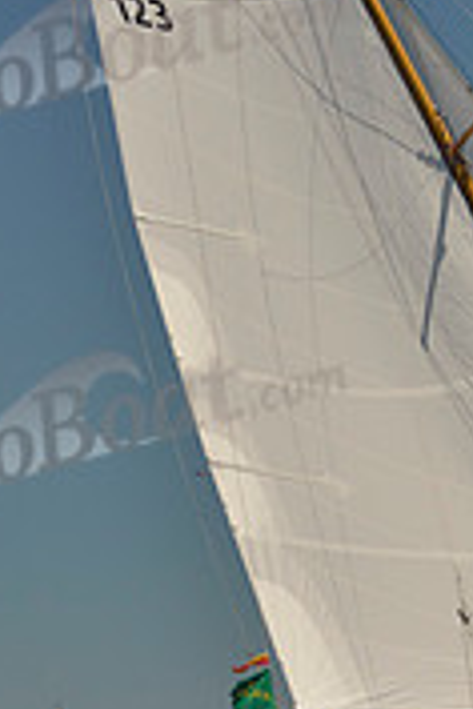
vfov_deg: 9.0
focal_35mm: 229
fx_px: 4513
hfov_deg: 6.0
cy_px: 587
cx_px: 557
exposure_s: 1/8000
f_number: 2.8
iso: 280
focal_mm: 70
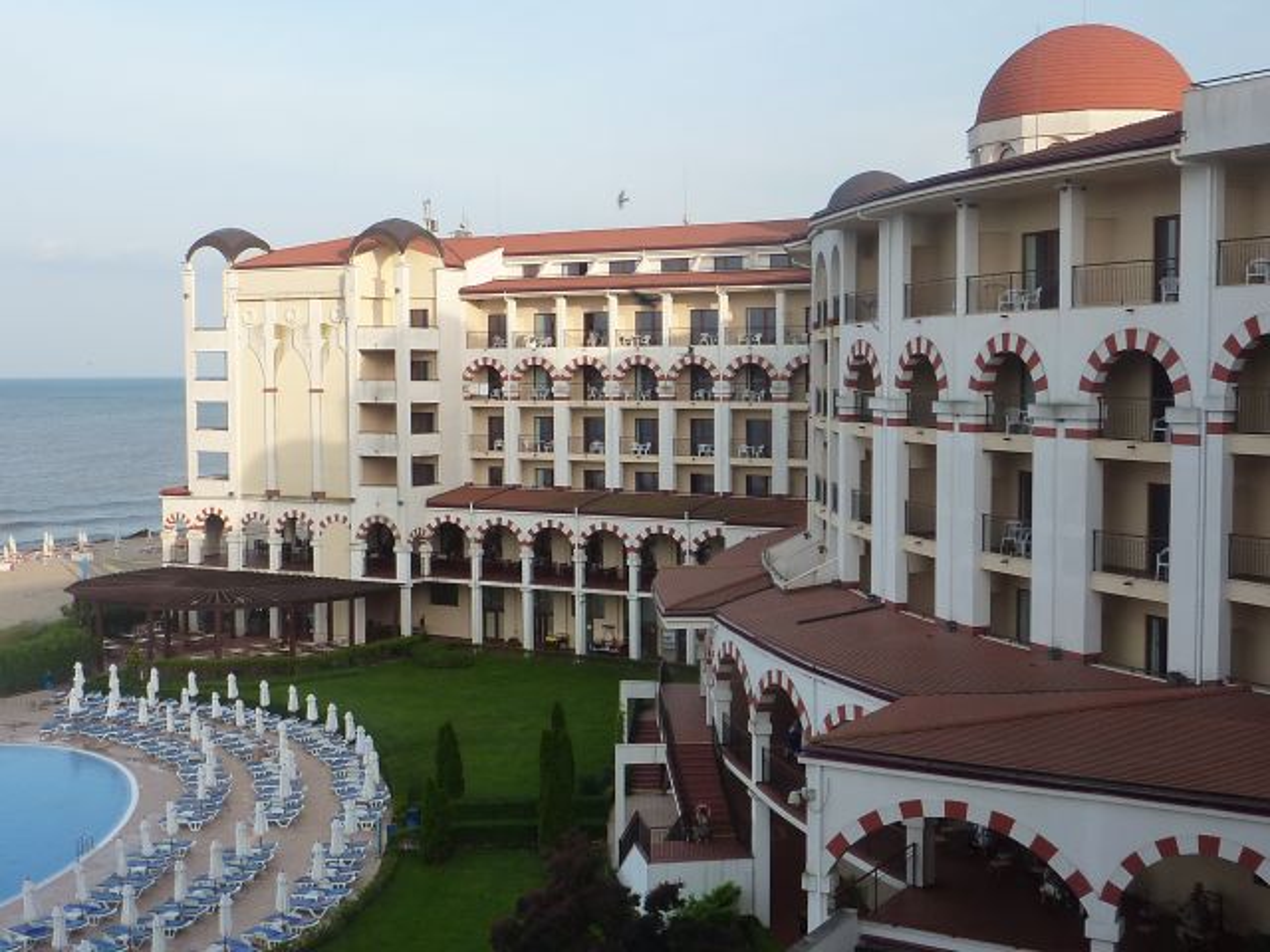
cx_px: 635
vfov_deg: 32.9
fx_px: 1614
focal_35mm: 44
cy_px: 476
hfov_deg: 42.9
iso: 125
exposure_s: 1/250
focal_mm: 5
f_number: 4
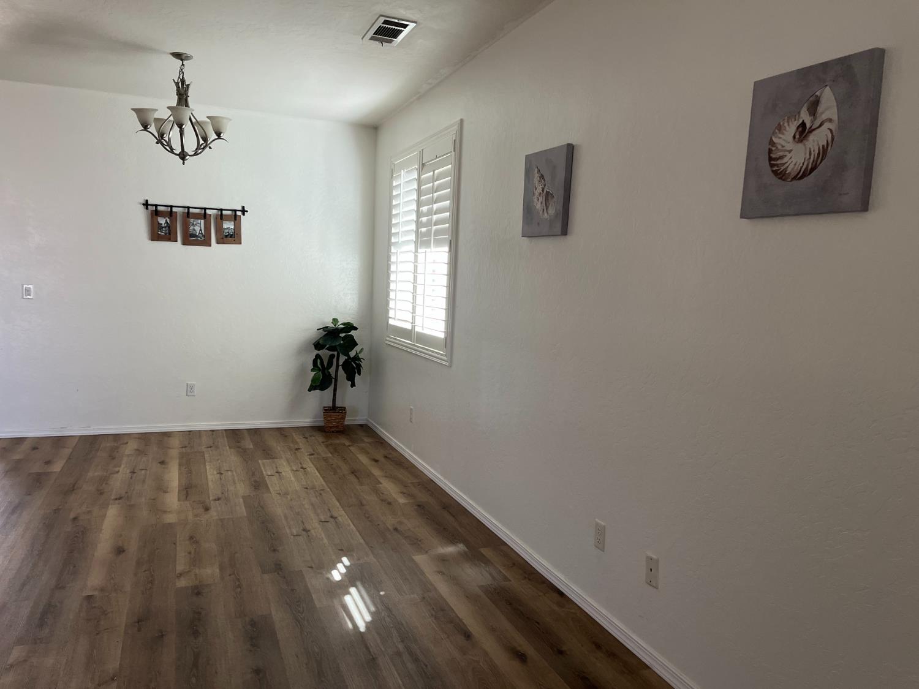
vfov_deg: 53.1
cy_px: 344
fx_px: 690
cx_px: 460
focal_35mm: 26
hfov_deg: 67.3
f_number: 1.6
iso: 125
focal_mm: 5.1
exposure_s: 1/102
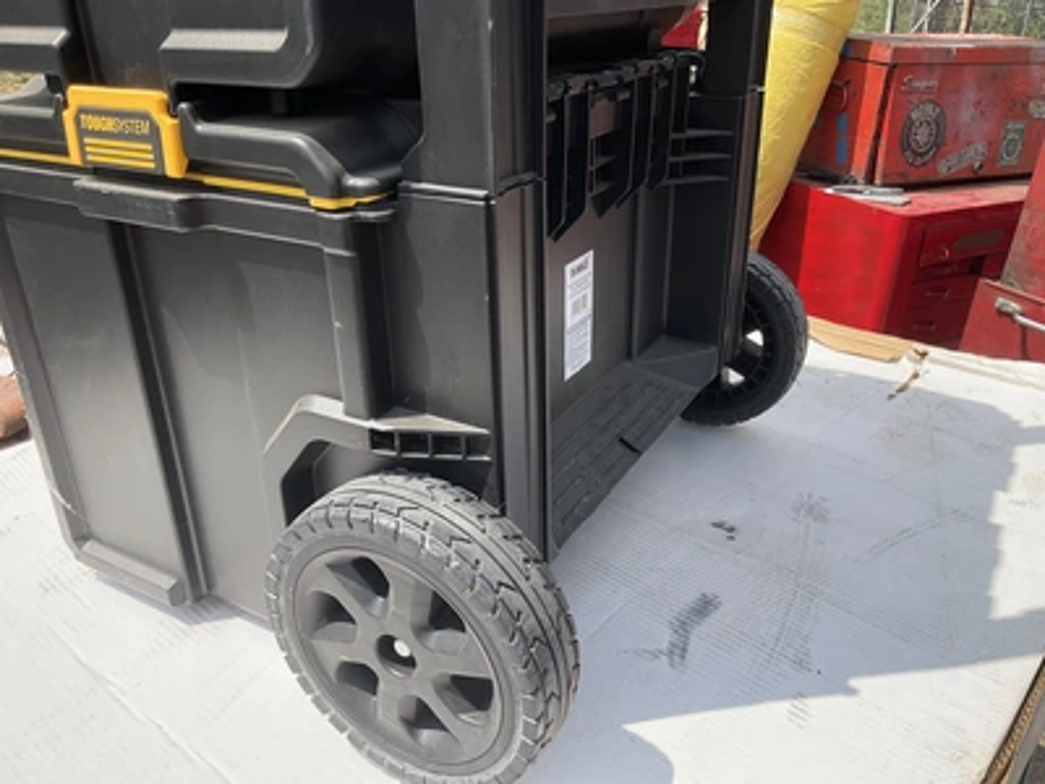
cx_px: 522
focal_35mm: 29
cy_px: 392
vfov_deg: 48.2
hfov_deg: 61.7
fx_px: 875
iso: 25
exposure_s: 1/1311
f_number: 1.8
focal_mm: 3
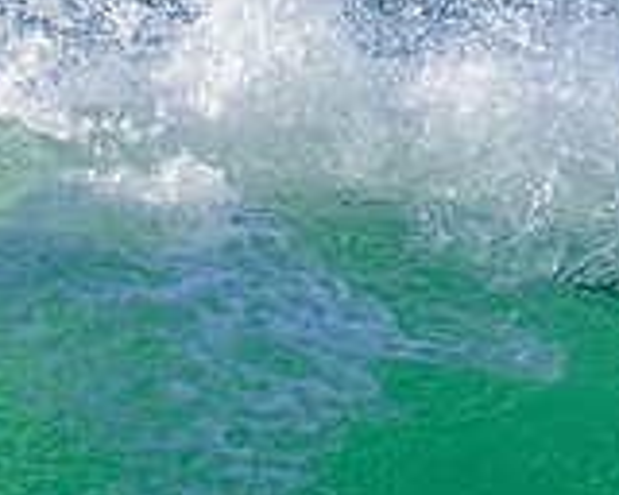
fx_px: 49794
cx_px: 1056
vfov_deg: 0.6
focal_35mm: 2718
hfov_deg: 0.7
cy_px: 396
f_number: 11
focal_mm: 800
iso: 1100
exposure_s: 1/2000
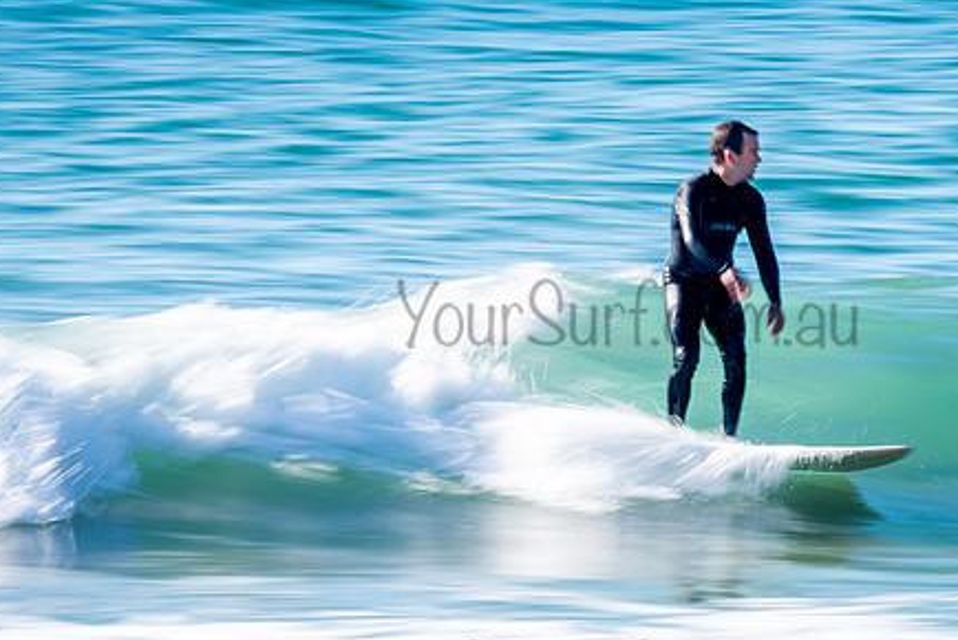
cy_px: 285
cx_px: 639
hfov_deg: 2.6
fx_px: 21302
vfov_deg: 1.7
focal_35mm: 800
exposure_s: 1/15
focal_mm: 500
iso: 64
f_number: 32
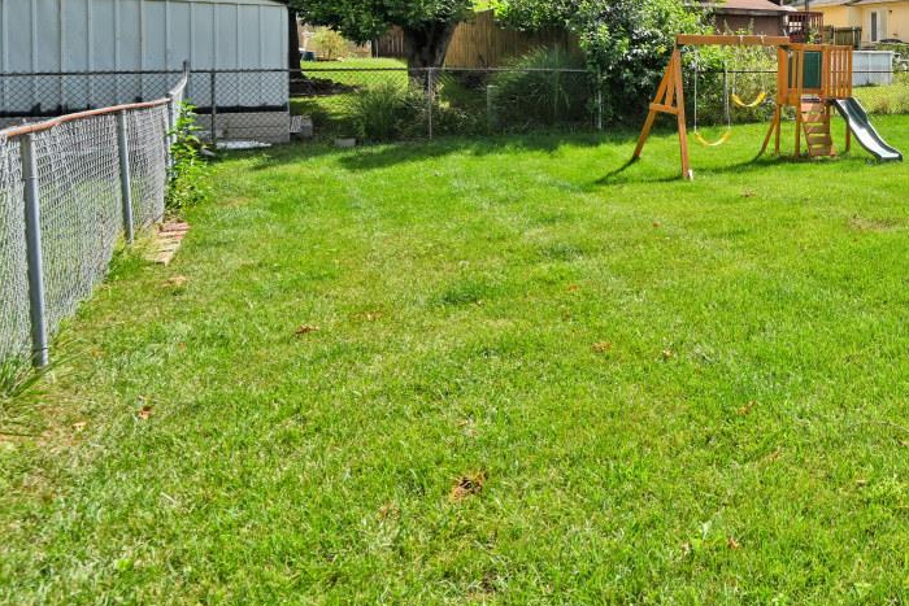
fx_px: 758
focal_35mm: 30
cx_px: 962
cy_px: 78
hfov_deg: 47.8
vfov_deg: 40.8
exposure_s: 1/400
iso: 100
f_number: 7.1
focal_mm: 14
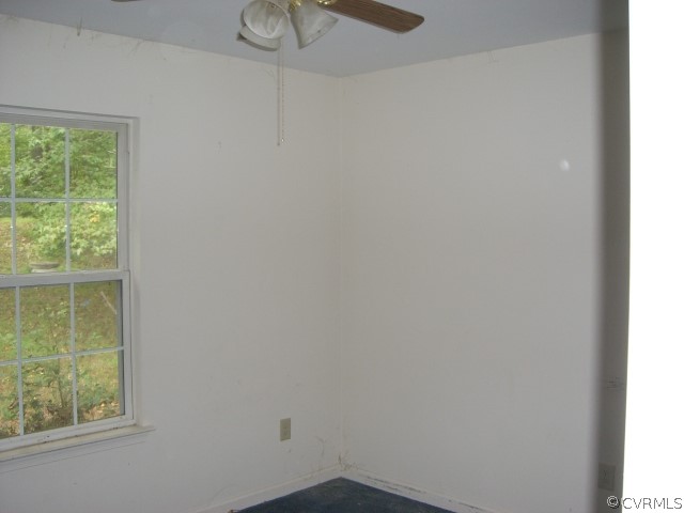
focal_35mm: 38
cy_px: 256
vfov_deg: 37.7
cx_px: 342
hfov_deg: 49.0
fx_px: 751
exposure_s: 1/60
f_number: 2.7
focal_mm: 6.2
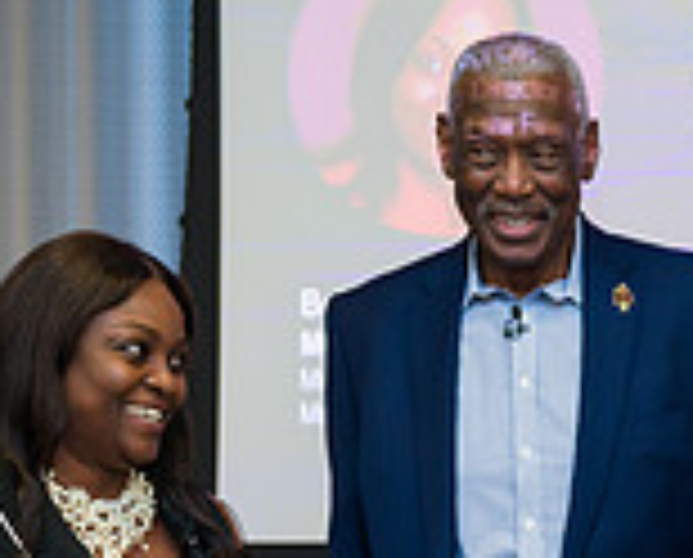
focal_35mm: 148
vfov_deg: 10.4
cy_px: 572
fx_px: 3043
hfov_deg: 12.6
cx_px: 868
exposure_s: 1/200
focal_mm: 42
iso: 640
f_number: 4
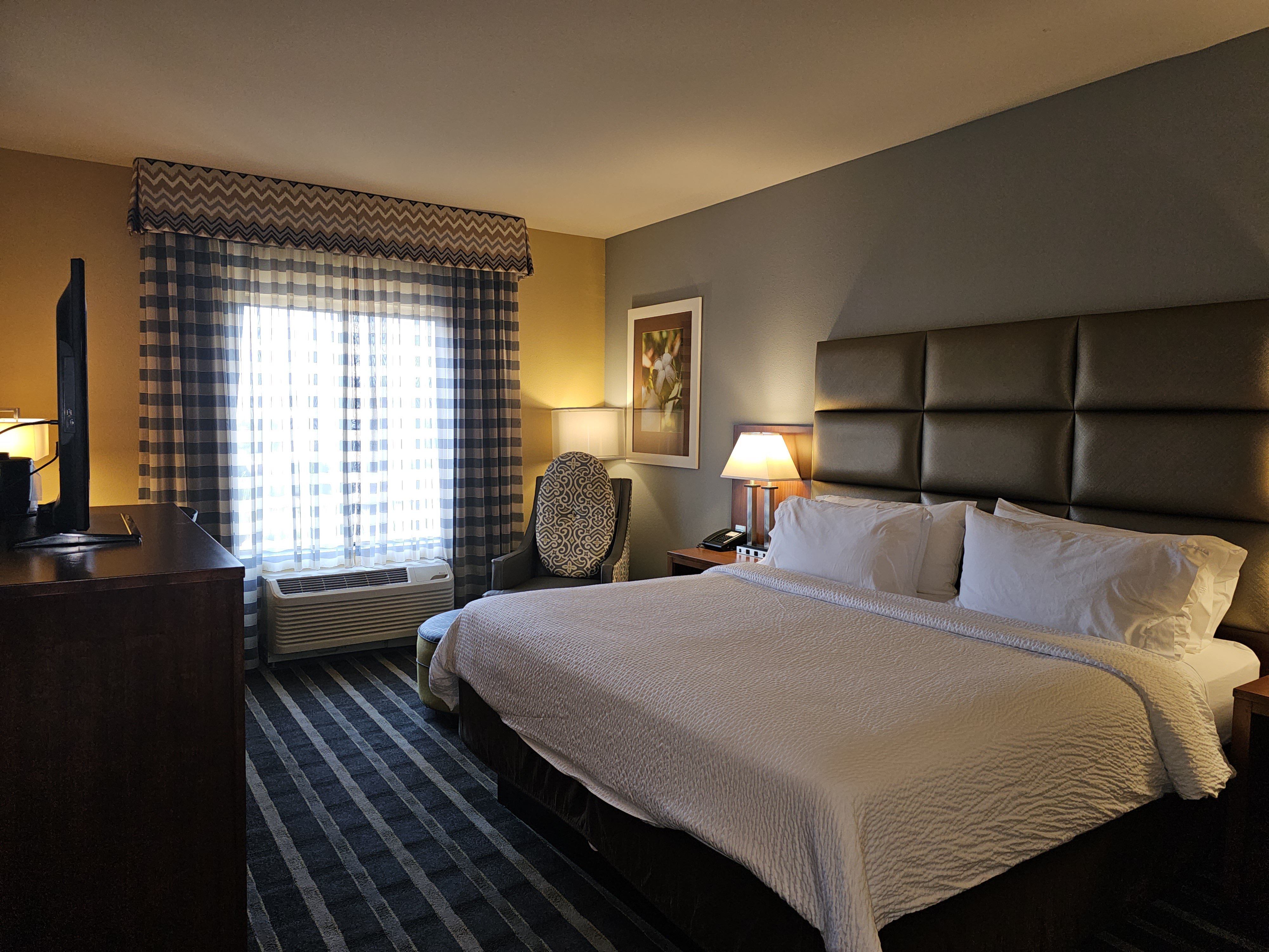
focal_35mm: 23
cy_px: 476
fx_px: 843
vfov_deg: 58.9
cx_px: 634
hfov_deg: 73.9
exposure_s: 1/30
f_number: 1.7
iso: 100
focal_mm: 6.3
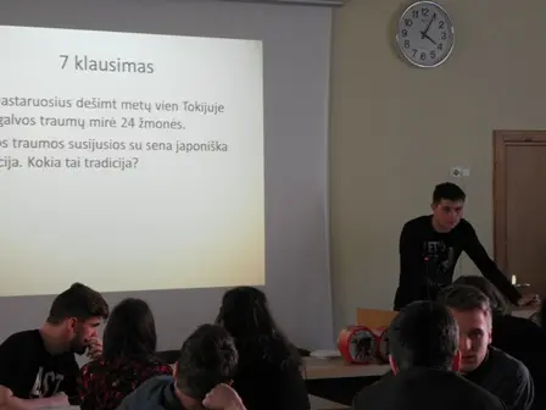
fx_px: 1498
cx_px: 273
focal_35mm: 95
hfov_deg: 20.7
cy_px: 205
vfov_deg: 15.6
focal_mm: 16.9
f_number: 4
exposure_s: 1/10
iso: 200
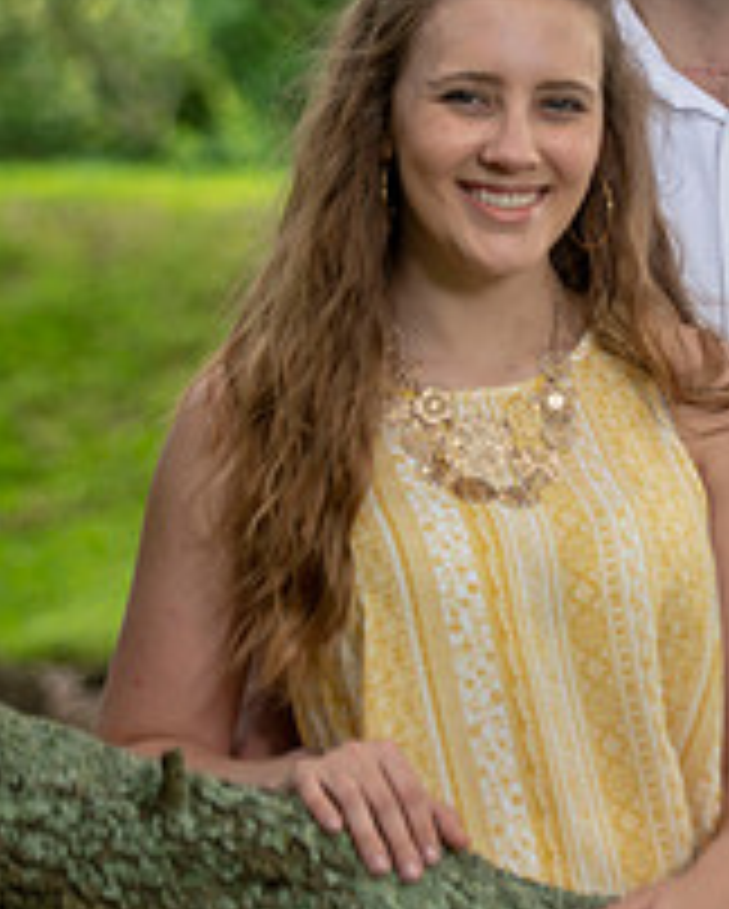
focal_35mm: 171
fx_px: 4605
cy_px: 356
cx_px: 668
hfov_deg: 9.0
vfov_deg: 11.3
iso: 125
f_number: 2.8
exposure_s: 1/100
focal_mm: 82
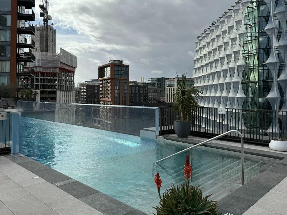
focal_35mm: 29
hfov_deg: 61.6
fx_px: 241
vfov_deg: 48.0
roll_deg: +0.2
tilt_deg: +1.4
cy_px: 87
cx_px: 133
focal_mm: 6.76
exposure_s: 1/5814
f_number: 1.78
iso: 80
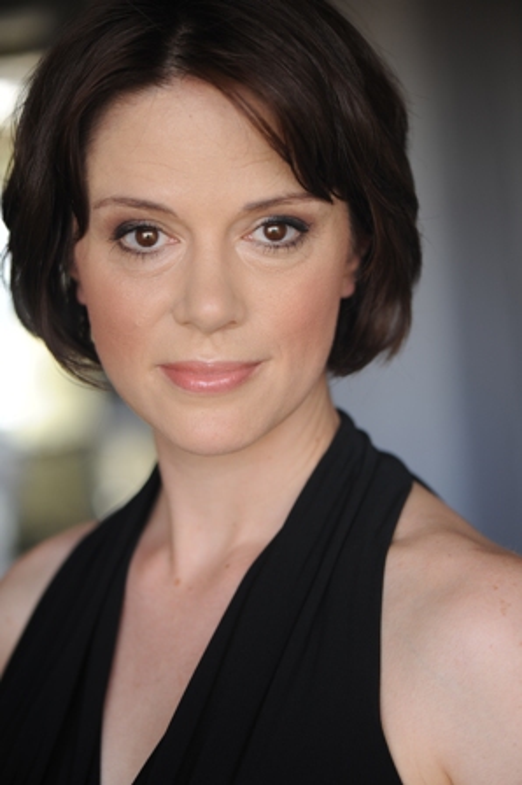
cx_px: 261
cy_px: 392
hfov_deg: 13.0
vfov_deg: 19.5
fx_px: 2287
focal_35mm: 105
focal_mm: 105
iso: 200
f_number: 3.5
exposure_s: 1/125
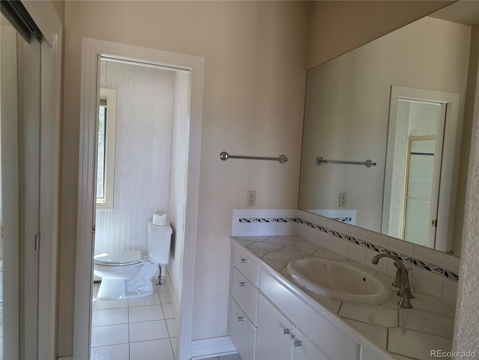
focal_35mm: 23
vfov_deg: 58.9
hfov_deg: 73.9
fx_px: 318
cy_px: 180
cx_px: 240
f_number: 1.7
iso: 160
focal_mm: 6.3
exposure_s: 1/120
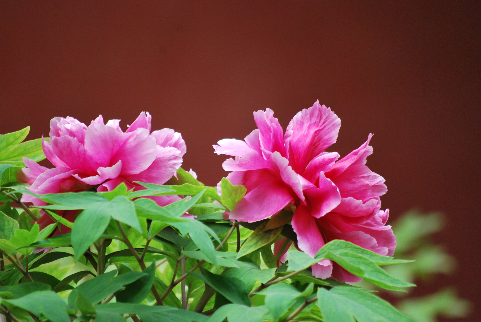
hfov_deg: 7.2
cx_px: 240
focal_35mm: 285
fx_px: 3812
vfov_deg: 4.8
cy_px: 161
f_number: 5.6
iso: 900
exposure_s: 1/500
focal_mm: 190
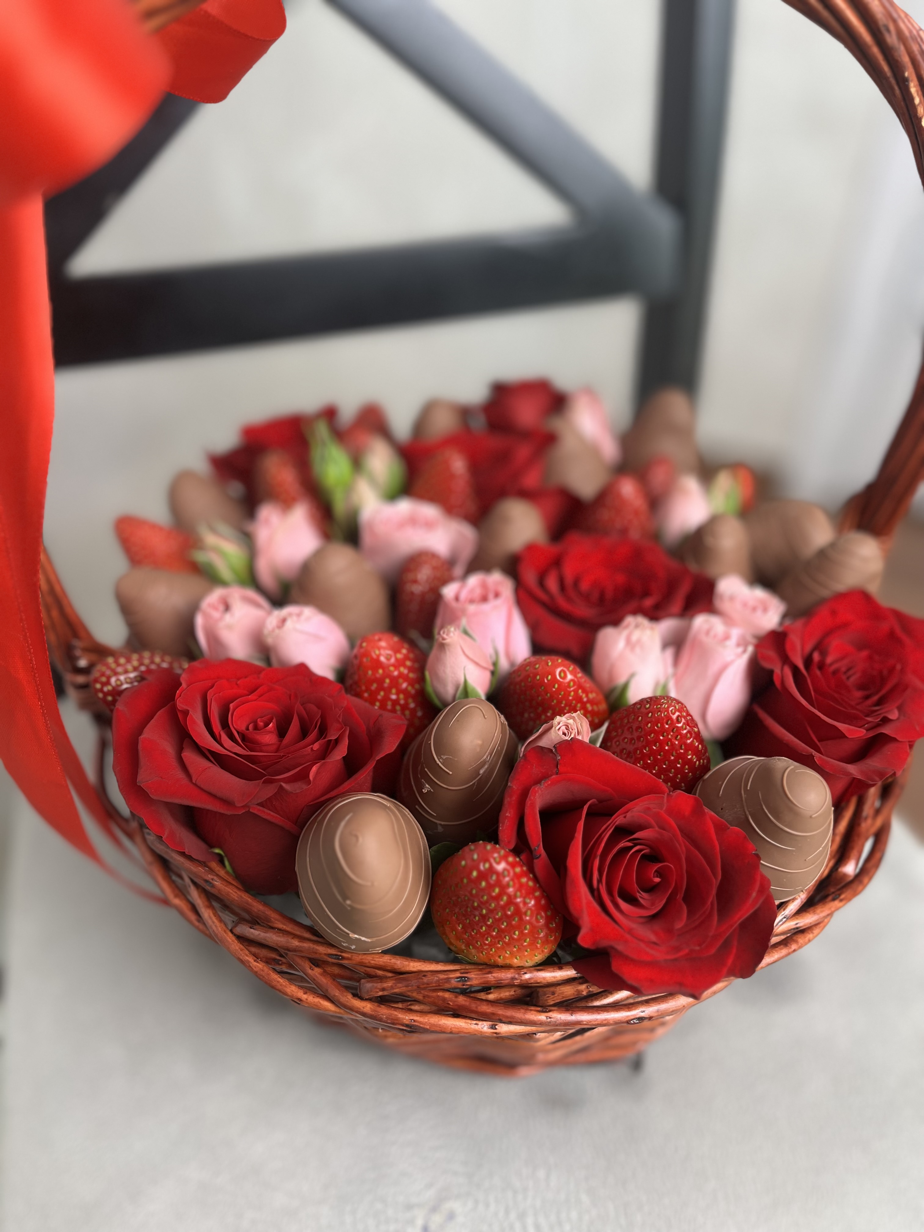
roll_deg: -1.3
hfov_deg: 53.1
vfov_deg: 67.3
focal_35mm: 26
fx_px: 925
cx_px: 462
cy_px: 616
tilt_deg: -40.6
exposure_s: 1/100
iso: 50
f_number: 1.6
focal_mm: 5.1
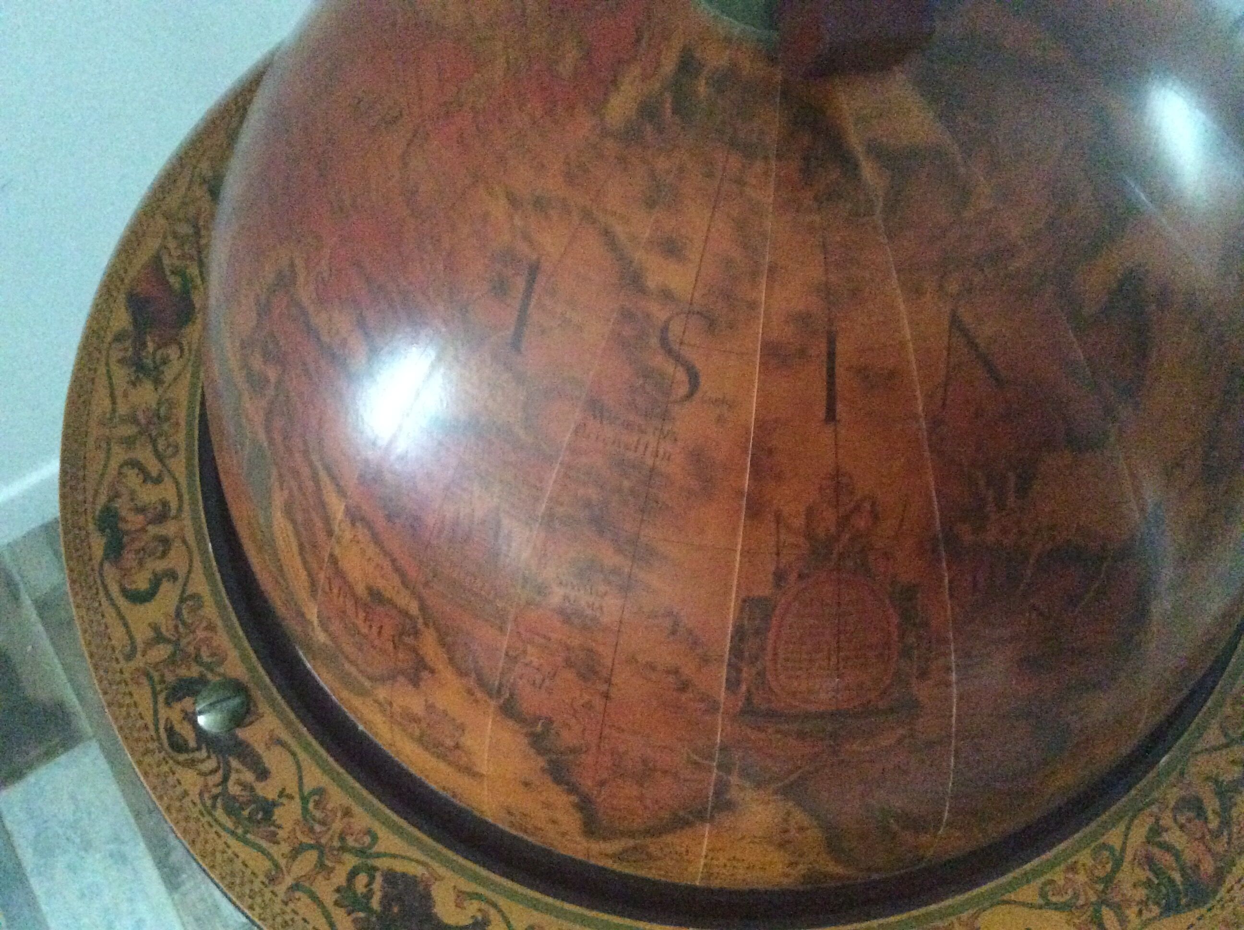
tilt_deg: -66.2
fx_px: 1148
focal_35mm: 32
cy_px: 465
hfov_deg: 56.9
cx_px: 622
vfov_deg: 44.1
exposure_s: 1/17
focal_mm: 3.3
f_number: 2.4
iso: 800
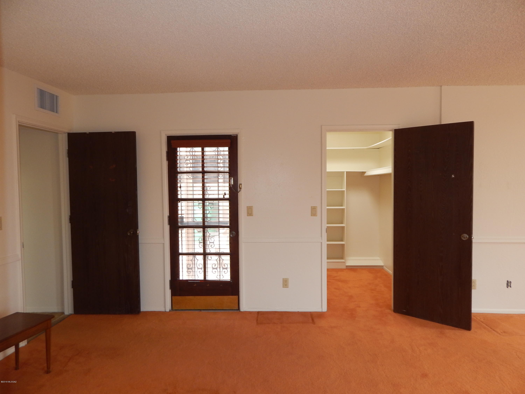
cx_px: 262
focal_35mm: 23
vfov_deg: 58.9
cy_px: 197
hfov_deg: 73.9
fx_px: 349
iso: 125
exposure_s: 1/40
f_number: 3
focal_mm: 4
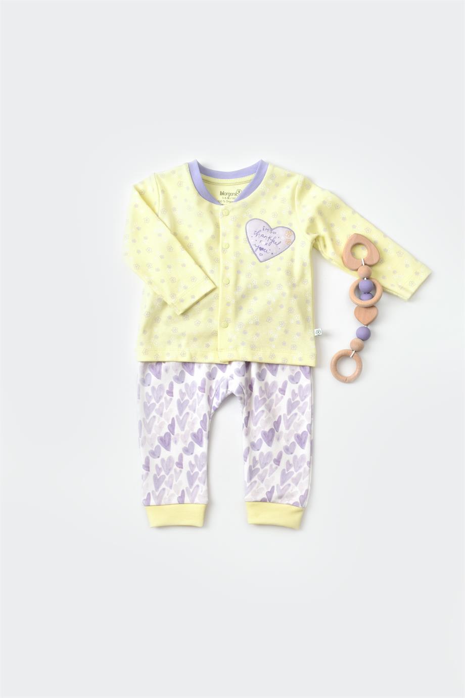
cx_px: 232
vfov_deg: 45.0
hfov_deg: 30.8
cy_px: 349
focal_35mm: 44
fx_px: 843
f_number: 13
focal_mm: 29
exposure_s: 1/125
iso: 100
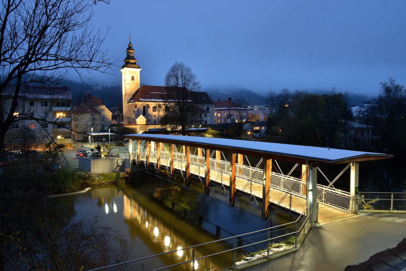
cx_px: 203
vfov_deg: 46.4
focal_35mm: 28
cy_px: 136
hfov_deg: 65.5
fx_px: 316
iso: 500
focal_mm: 28
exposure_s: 13
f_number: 22
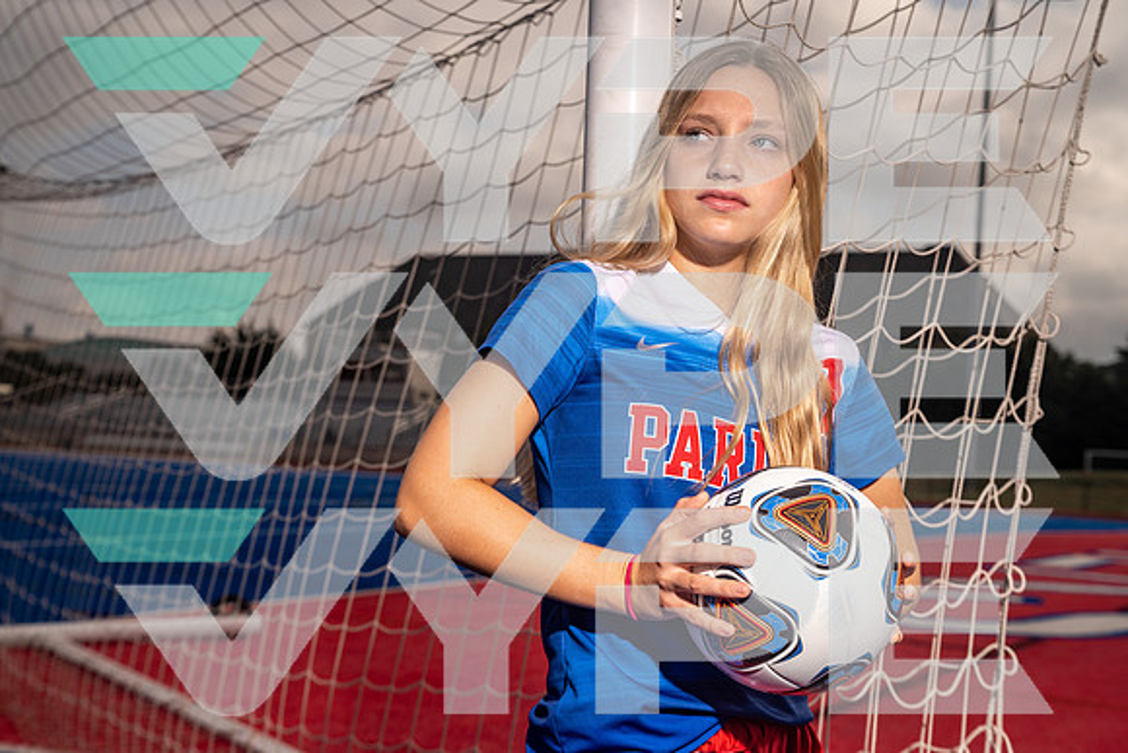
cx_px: 564
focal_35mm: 55
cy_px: 376
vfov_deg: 24.6
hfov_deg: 36.2
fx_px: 1724
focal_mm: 55
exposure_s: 1/250
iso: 100
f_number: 5.6
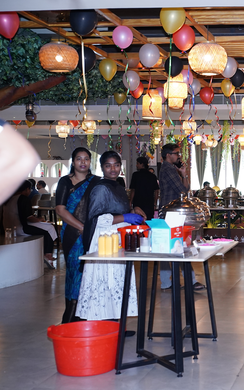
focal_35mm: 54
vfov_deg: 37.5
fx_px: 575
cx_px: 283
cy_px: 195
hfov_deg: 22.3
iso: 3200
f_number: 4
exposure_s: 1/125
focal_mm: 35
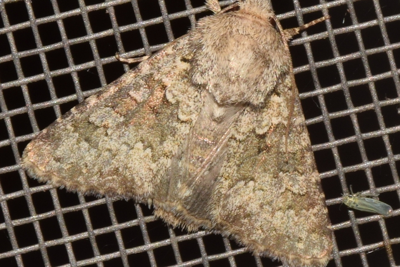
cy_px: 134
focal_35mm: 210
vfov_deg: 6.6
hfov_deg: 9.8
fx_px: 2335
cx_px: 200
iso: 200
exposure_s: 1/160
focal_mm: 140
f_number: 14
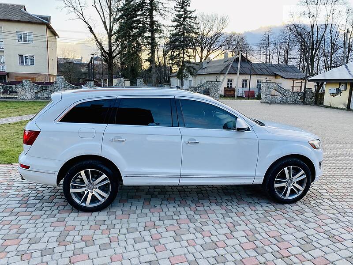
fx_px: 265
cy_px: 132
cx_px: 176
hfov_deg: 67.3
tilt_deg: -10.1
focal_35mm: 26
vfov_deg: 53.1
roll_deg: -1.9
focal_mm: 4.2
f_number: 1.8
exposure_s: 1/266
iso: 32
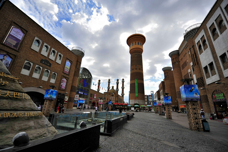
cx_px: 114
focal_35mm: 14
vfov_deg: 81.1
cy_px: 76
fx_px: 89
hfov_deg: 104.3
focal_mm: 14
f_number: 2.8
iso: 200
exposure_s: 1/8000
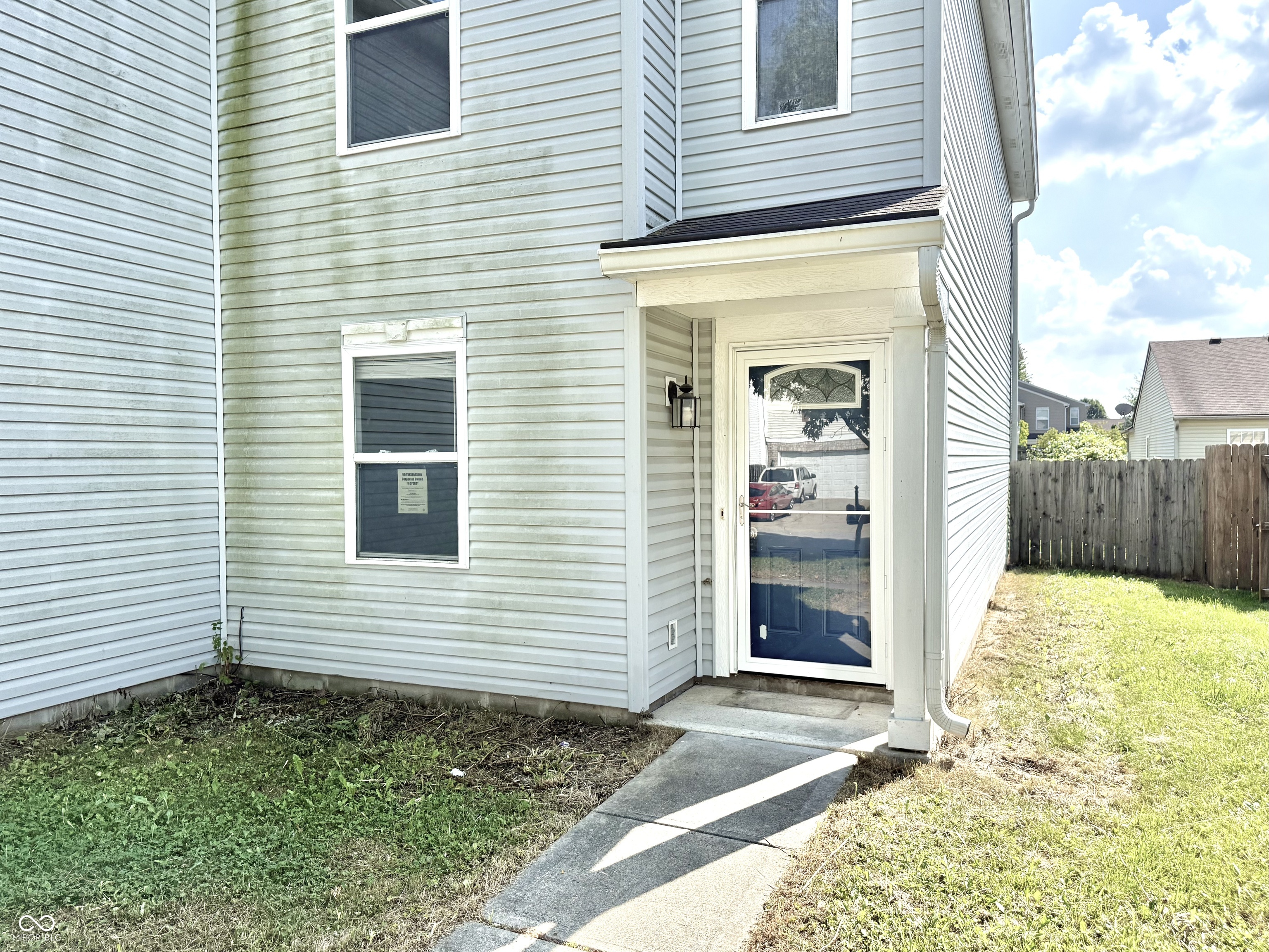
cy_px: 476
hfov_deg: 71.6
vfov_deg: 56.8
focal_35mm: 24
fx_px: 880
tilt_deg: -1.3
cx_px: 634
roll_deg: -1.6
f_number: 1.78
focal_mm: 6.76
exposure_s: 1/2611
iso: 100
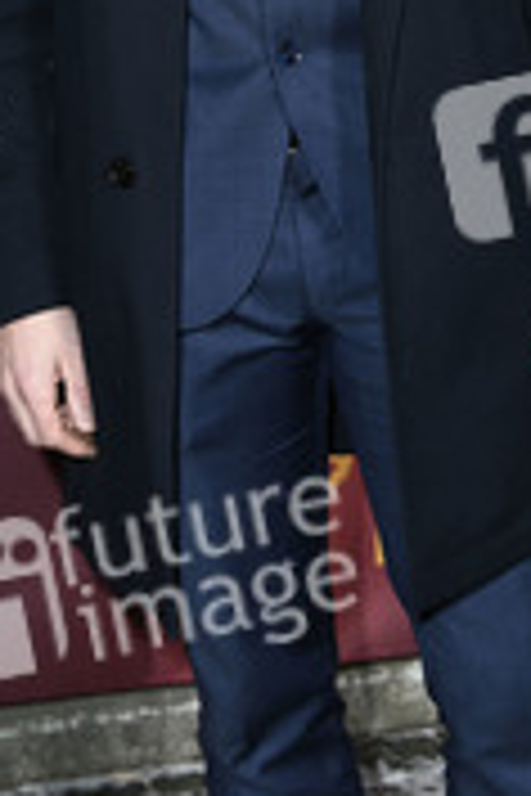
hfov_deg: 10.5
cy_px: -90
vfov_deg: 15.2
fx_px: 2898
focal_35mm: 131
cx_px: 256
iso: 500
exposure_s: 1/160
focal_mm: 58
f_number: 6.3
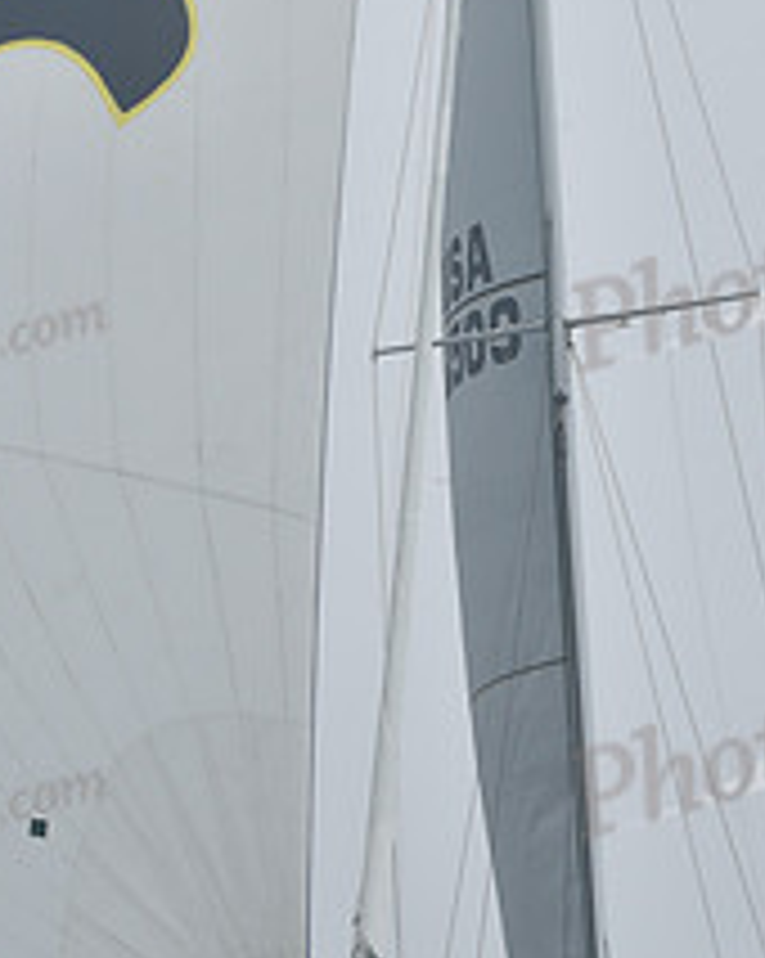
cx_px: 340
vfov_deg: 10.8
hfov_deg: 8.6
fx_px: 5073
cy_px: 553
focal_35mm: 179
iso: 250
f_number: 13
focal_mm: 70
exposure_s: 1/800
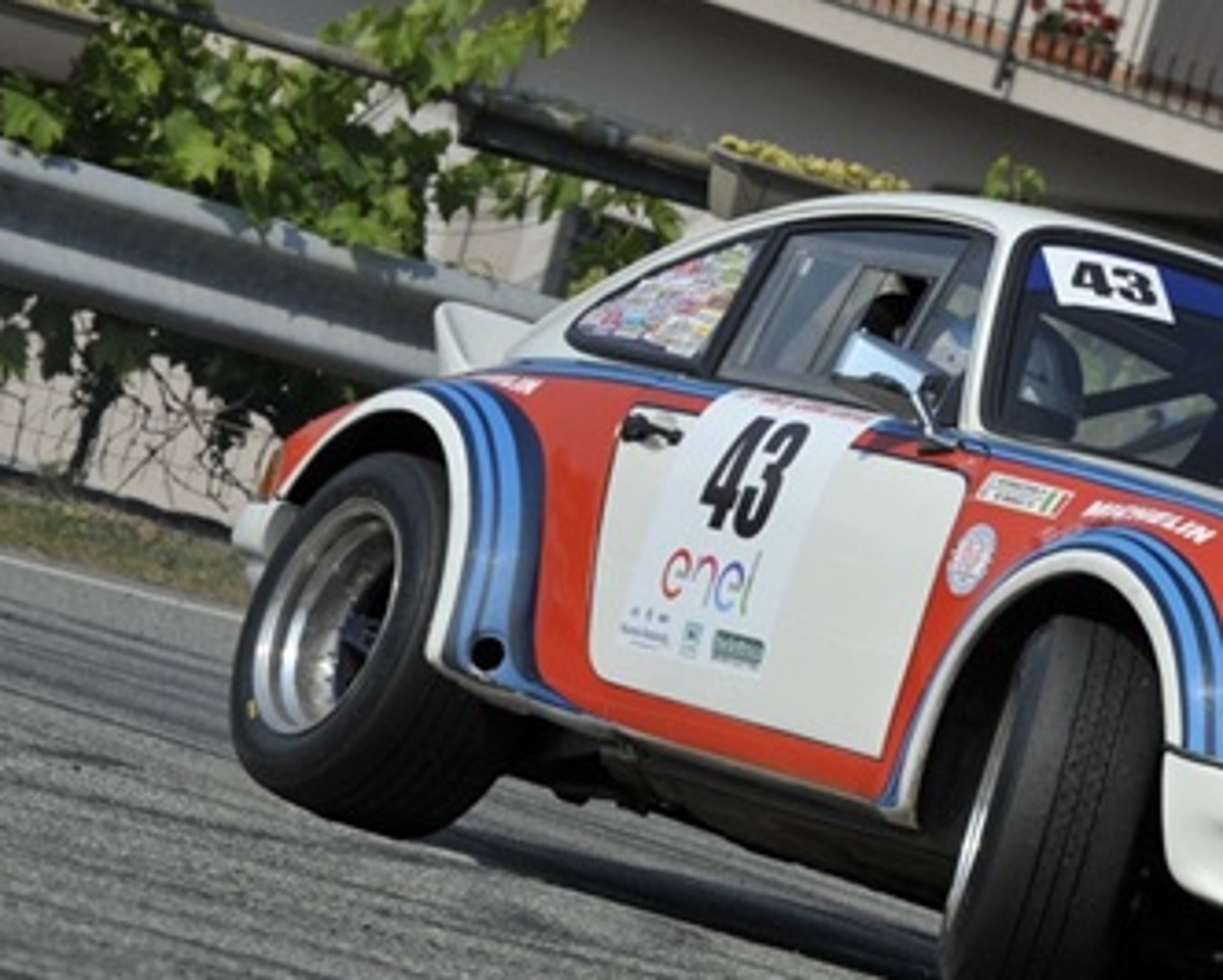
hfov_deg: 5.7
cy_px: 785
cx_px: 1286
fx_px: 12278
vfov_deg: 4.6
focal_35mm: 339
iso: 500
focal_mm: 165
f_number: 10
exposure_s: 1/2000
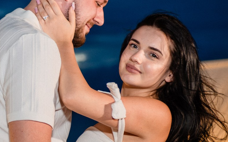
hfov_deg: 13.5
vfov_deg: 8.7
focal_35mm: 150
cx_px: -53
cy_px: 129
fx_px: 932
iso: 1600
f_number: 2.2
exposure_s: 1/320
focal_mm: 50
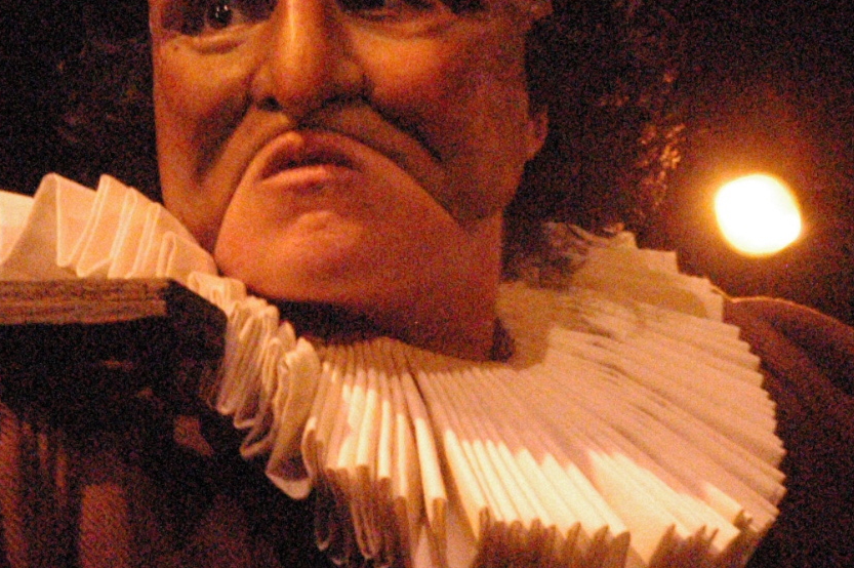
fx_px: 6400
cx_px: 257
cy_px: 252
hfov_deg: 7.6
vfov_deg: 5.1
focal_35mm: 270
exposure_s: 1/60
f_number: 8
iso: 6400
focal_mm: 60
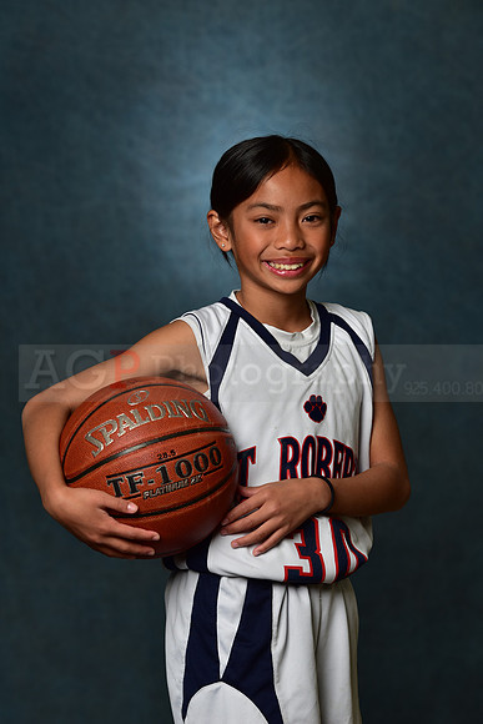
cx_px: 242
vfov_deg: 14.7
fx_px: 2816
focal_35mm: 140
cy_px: 362
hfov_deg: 9.8
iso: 250
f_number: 5
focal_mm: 140
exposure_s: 1/160
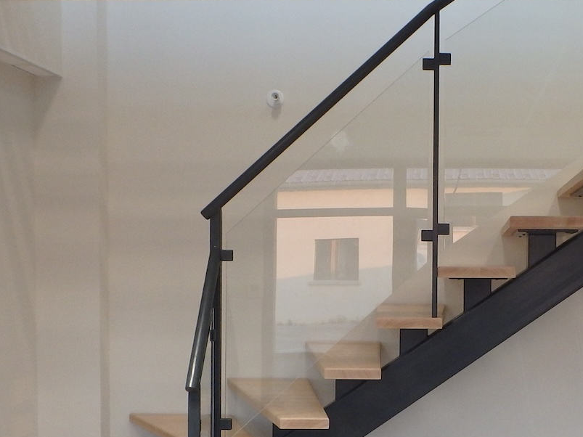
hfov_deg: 34.1
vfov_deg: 26.3
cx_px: 452
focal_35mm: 55
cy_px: 309
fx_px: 926
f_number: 3.8
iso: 250
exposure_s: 1/30
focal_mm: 4
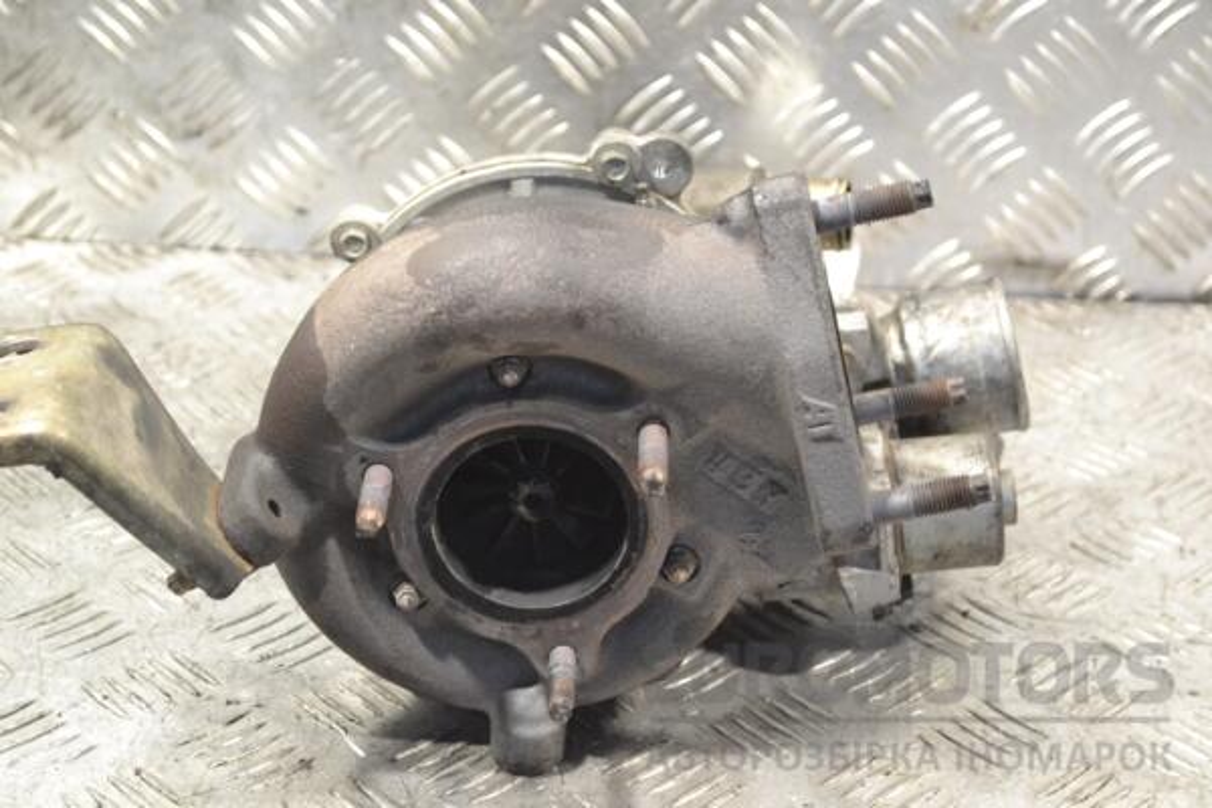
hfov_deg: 28.1
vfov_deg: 18.9
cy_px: 404
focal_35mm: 72
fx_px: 2424
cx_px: 606
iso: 3200
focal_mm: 48
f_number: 6.3
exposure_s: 1/160
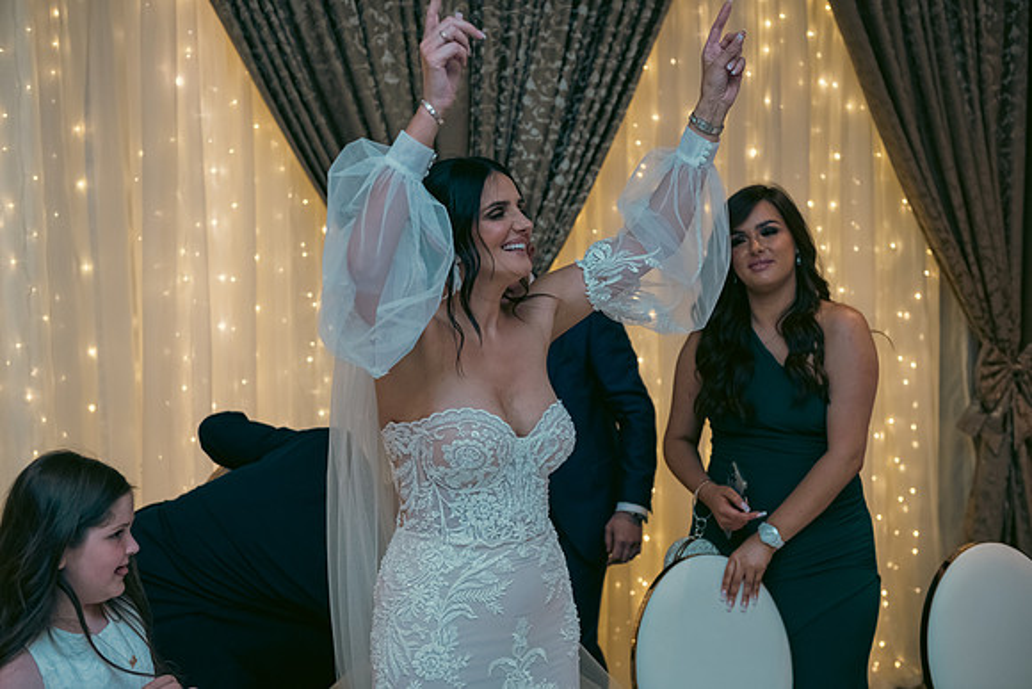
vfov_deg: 26.0
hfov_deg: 38.2
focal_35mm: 52
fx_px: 1491
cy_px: 344
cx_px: 516
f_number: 3.5
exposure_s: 1/160
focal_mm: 52
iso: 800
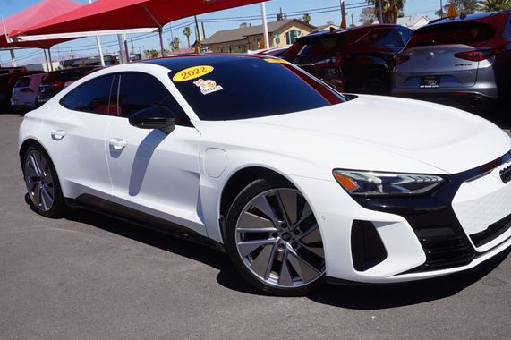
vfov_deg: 35.9
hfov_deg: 51.9
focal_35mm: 37
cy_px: 171
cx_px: 273
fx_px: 525
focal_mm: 22
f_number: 14
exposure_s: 1/160
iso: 100
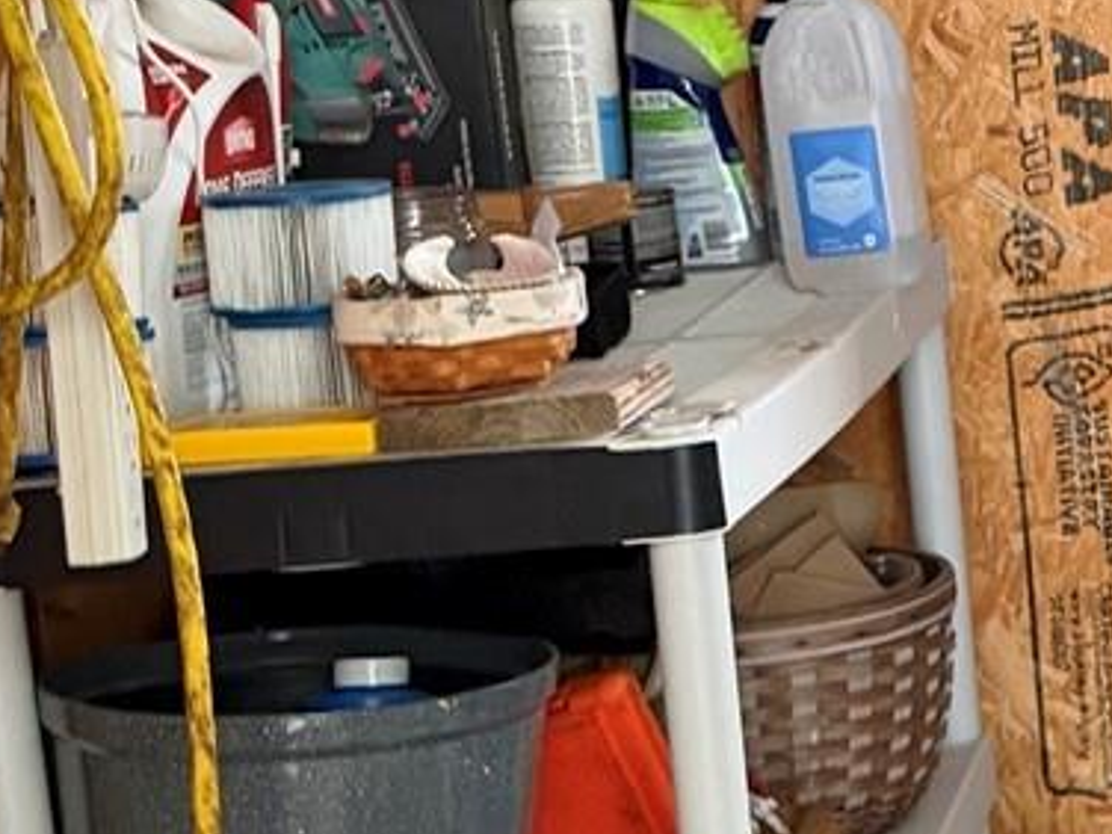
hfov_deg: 16.2
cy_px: 195
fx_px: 3277
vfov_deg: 14.4
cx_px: 1999
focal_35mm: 102
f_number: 1.78
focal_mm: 6.76
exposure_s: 1/60
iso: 400
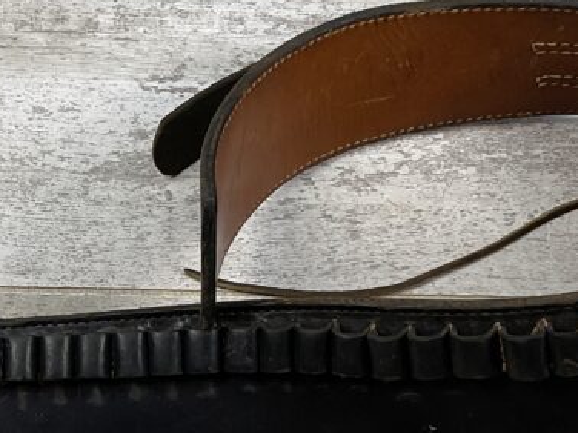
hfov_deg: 24.3
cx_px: 109
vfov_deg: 18.6
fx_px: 1319
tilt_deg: -65.7
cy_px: 261
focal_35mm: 79
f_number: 1.8
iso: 16
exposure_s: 1/217
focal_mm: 3
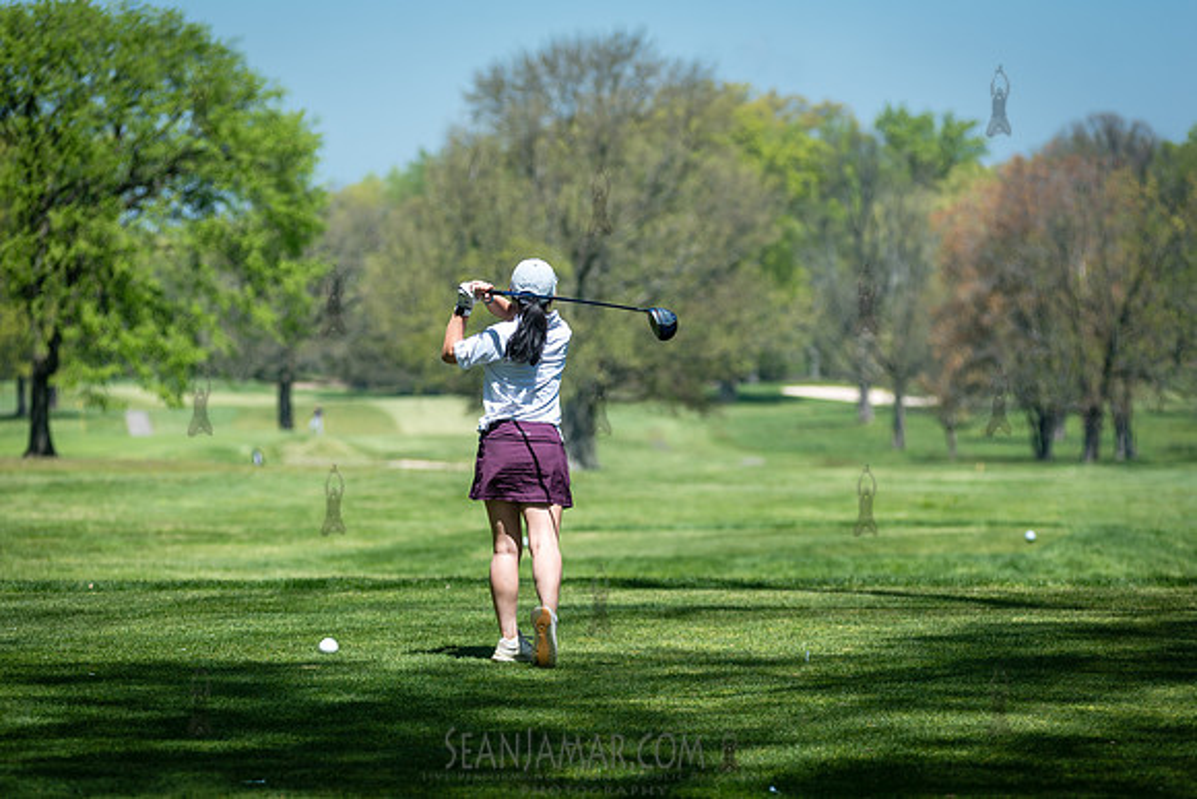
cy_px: 400
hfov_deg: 13.4
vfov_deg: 9.0
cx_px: 580
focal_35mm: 153
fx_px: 5082
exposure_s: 1/800
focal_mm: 145
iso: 100
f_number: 3.5
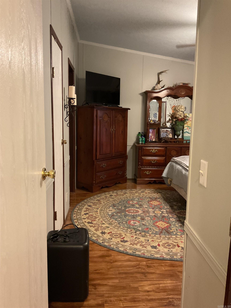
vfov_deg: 61.7
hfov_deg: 48.2
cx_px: 116
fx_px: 258
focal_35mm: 29
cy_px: 154
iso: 320
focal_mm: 3
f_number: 1.8
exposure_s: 1/30
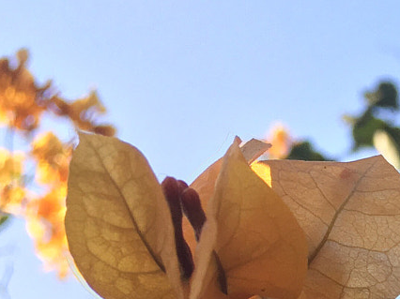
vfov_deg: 12.7
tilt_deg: +41.2
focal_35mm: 109
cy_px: 472
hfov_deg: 15.9
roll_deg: +29.0
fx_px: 1259
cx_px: 673
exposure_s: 1/371
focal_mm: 4.15
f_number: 2.2
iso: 25
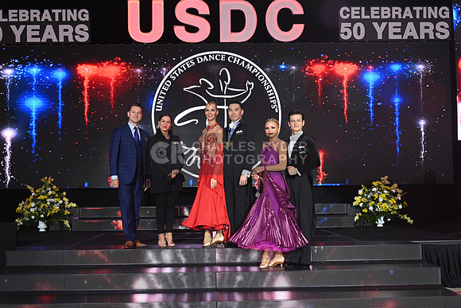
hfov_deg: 41.1
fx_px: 615
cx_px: 230
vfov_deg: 28.1
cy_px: 154
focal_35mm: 48
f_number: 7.1
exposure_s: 1/200
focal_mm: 48
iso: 2500
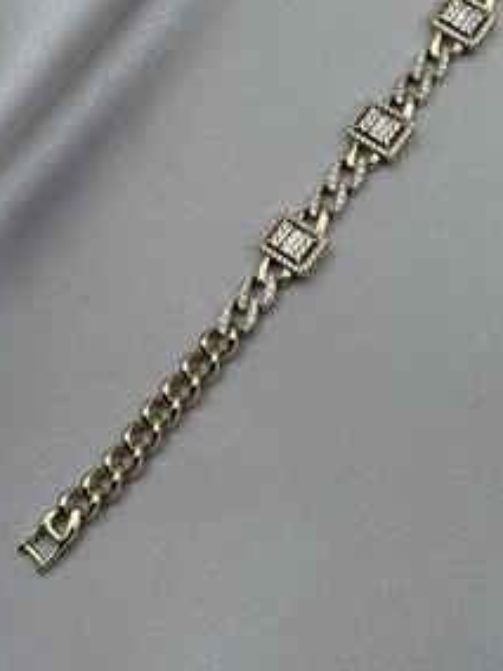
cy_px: 131
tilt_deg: -65.7
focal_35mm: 90
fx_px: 1744
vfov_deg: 21.5
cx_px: 335
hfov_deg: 16.4
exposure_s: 1/1642
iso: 64
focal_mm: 6.76
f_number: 1.78
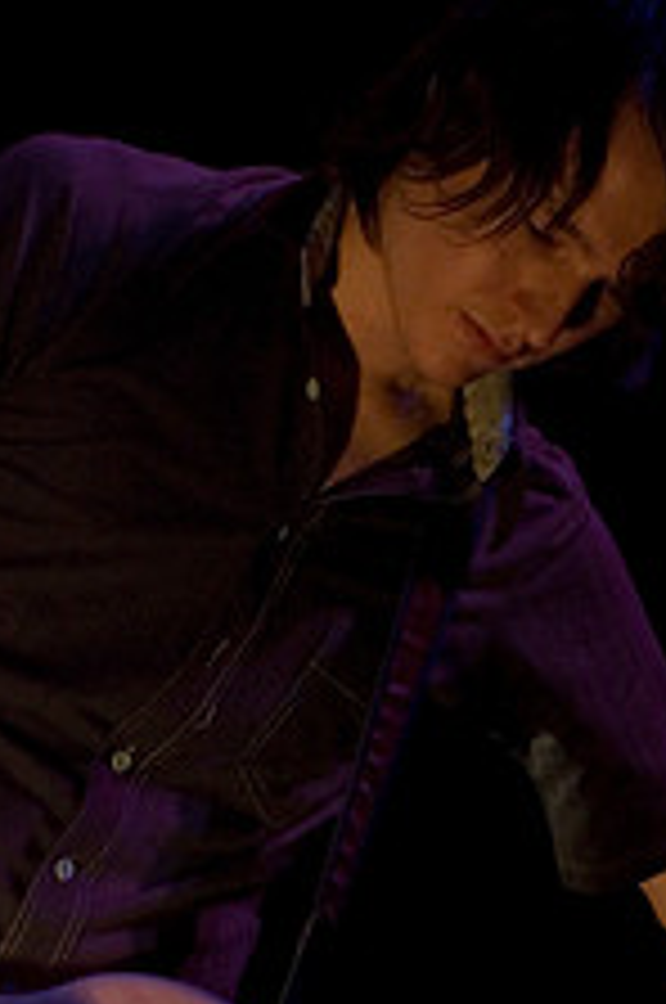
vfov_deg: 9.7
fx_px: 5901
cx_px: 542
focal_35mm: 212
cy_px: 851
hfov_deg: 6.5
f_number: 2.8
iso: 800
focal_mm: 70
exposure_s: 1/40
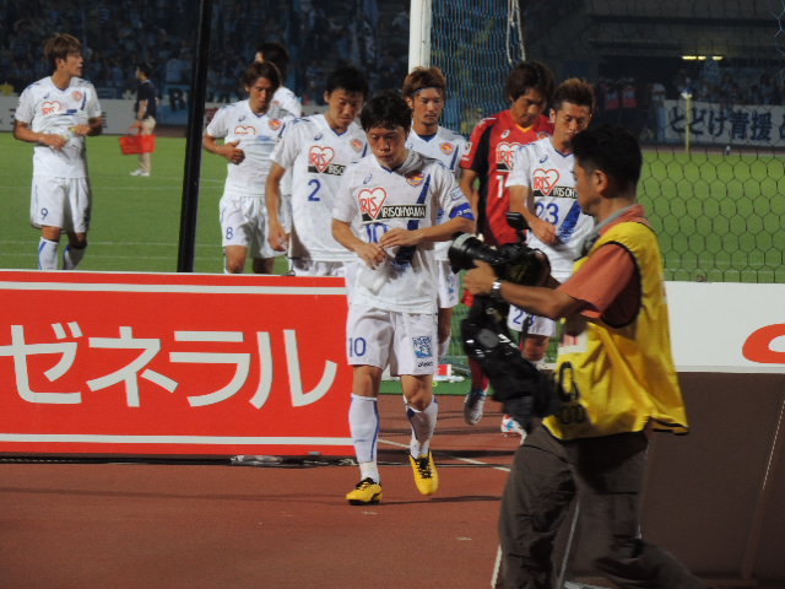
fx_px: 6803
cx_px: 392
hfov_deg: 6.6
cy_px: 294
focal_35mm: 300
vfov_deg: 5.0
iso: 400
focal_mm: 53.5
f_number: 4.8
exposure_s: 1/160
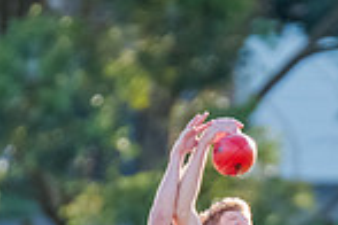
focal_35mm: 1891
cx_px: 256
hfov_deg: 1.1
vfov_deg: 0.7
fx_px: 17753
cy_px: 300
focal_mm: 420
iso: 1800
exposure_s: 1/2000
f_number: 4
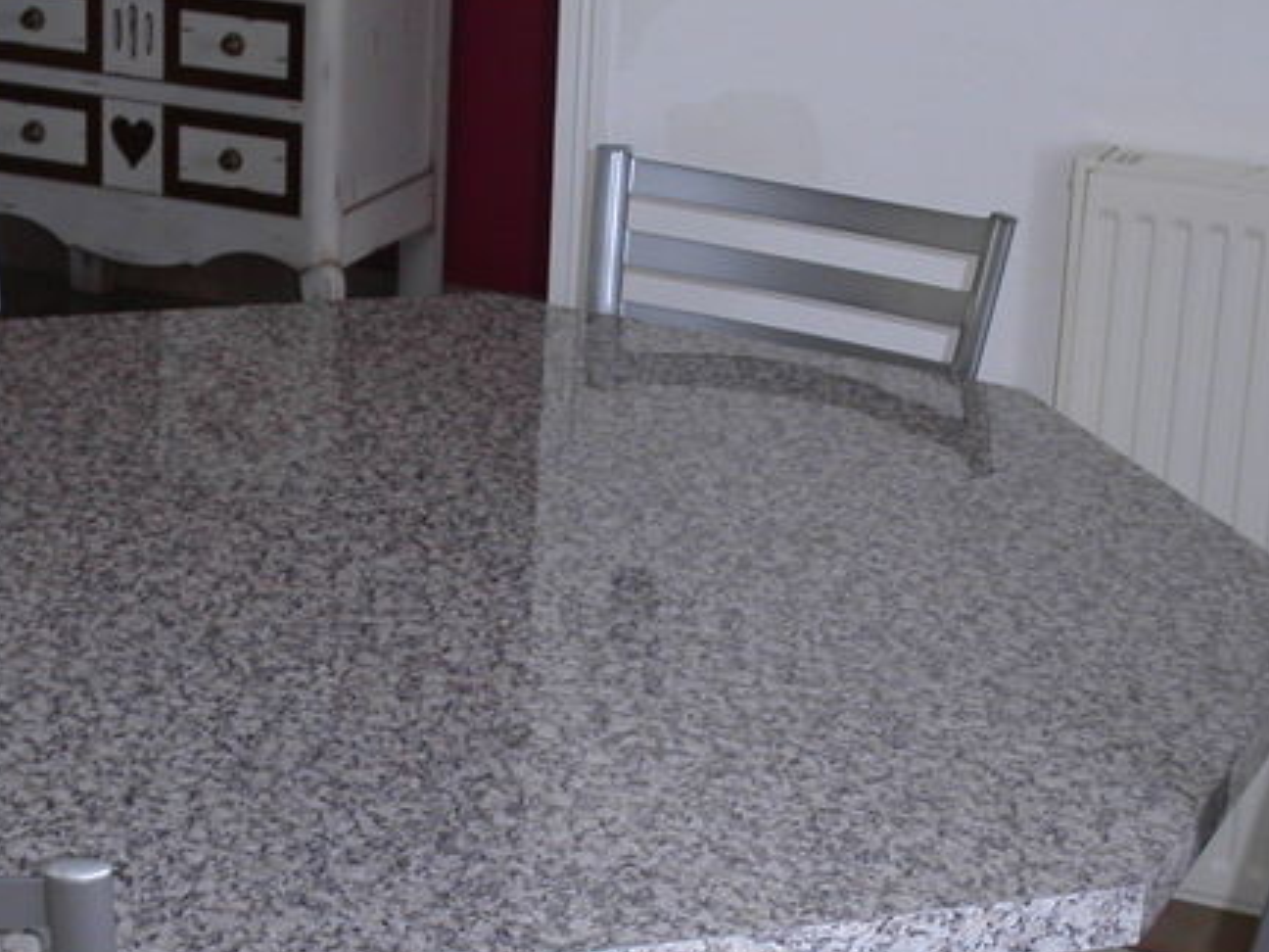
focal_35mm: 88
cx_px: 599
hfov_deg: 22.3
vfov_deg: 16.8
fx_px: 3226
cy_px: 547
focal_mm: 7.8
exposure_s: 1/30
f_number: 2.8
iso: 100
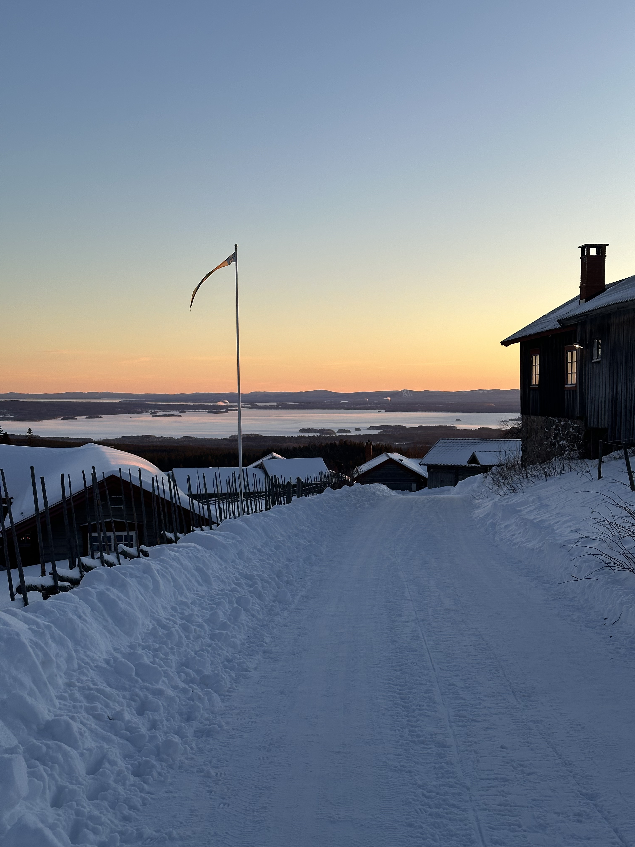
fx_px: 1174
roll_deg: -1.9
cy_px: 424
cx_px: 318
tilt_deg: -2.5
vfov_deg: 39.7
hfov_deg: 30.3
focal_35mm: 48
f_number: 1.78
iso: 64
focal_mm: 6.86
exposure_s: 1/1009
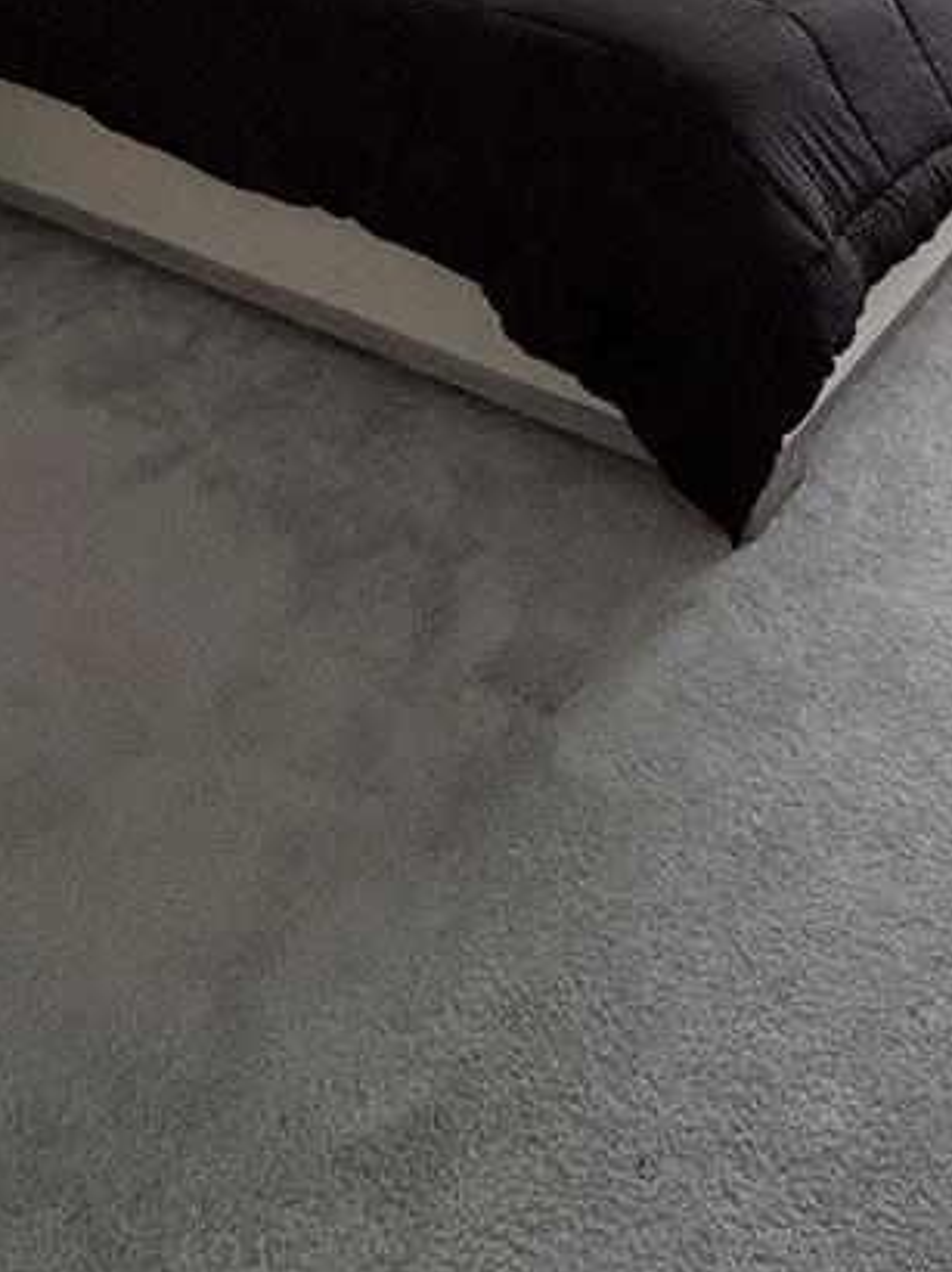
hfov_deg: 35.0
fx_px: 1505
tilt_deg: -12.3
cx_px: 540
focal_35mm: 41
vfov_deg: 37.9
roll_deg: -1.1
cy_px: -137
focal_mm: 2.22
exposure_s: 1/121
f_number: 2.2
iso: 250
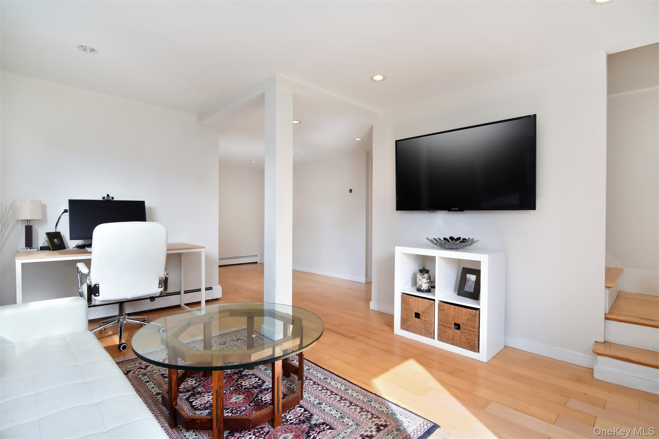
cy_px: 220
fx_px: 302
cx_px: 330
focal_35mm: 16
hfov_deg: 95.0
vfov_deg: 72.0
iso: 640
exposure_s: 1/40
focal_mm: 11
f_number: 11
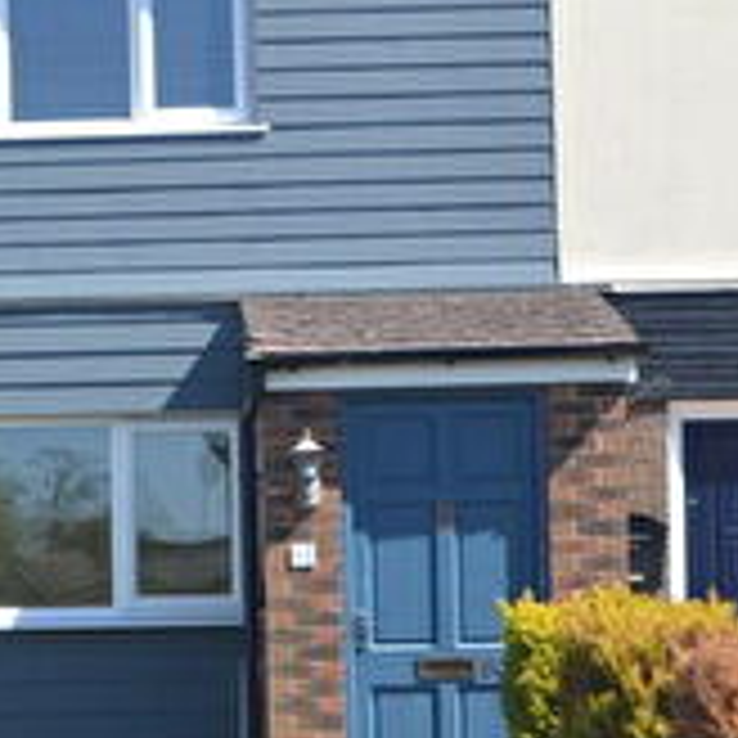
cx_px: -238
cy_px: 461
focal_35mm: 130
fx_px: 3136
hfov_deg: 12.9
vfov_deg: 13.4
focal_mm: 24
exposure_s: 1/250
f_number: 8
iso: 180
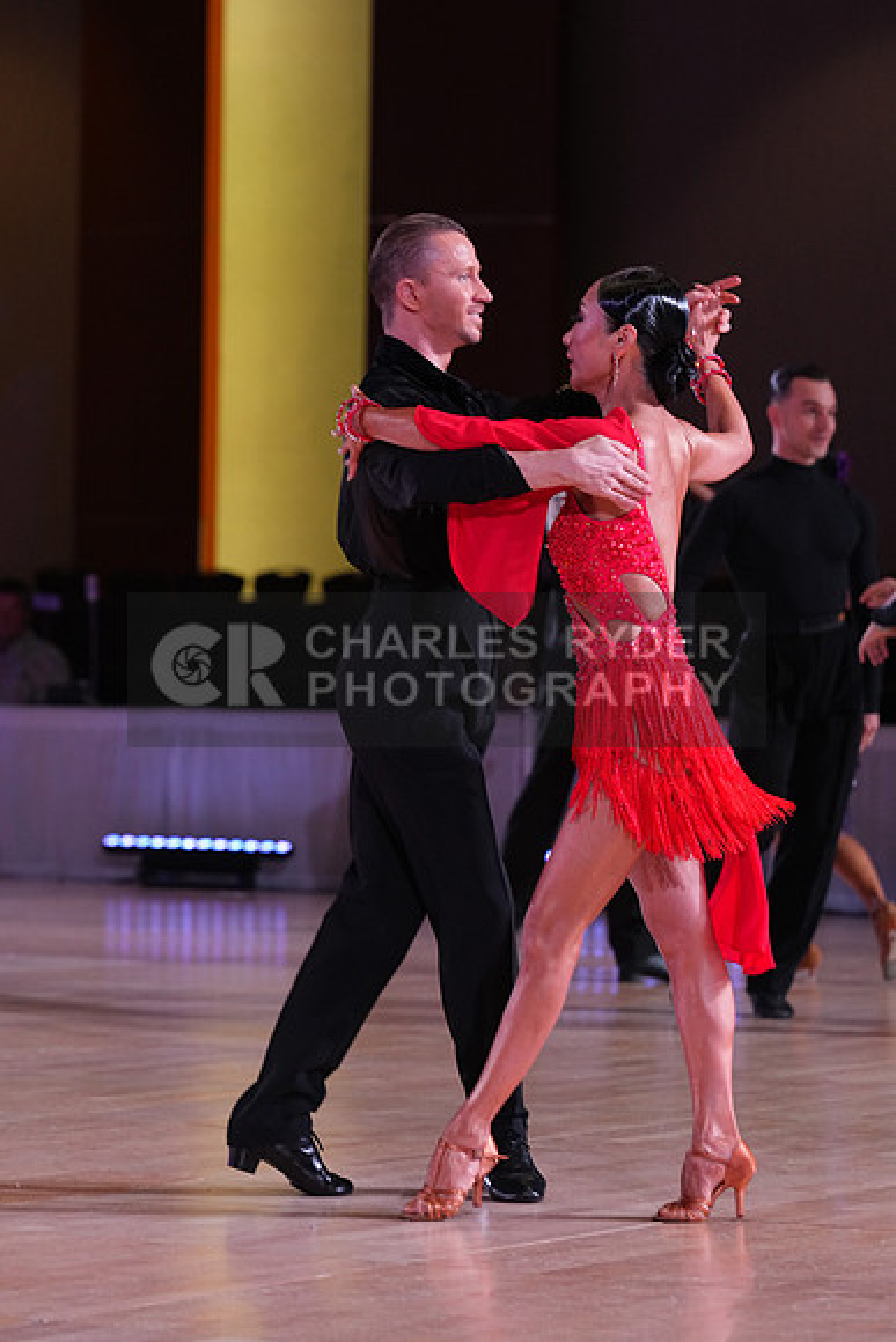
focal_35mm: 146
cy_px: 671
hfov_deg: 9.4
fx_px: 5447
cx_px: 448
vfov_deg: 14.1
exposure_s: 1/250
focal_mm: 146
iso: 2500
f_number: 5
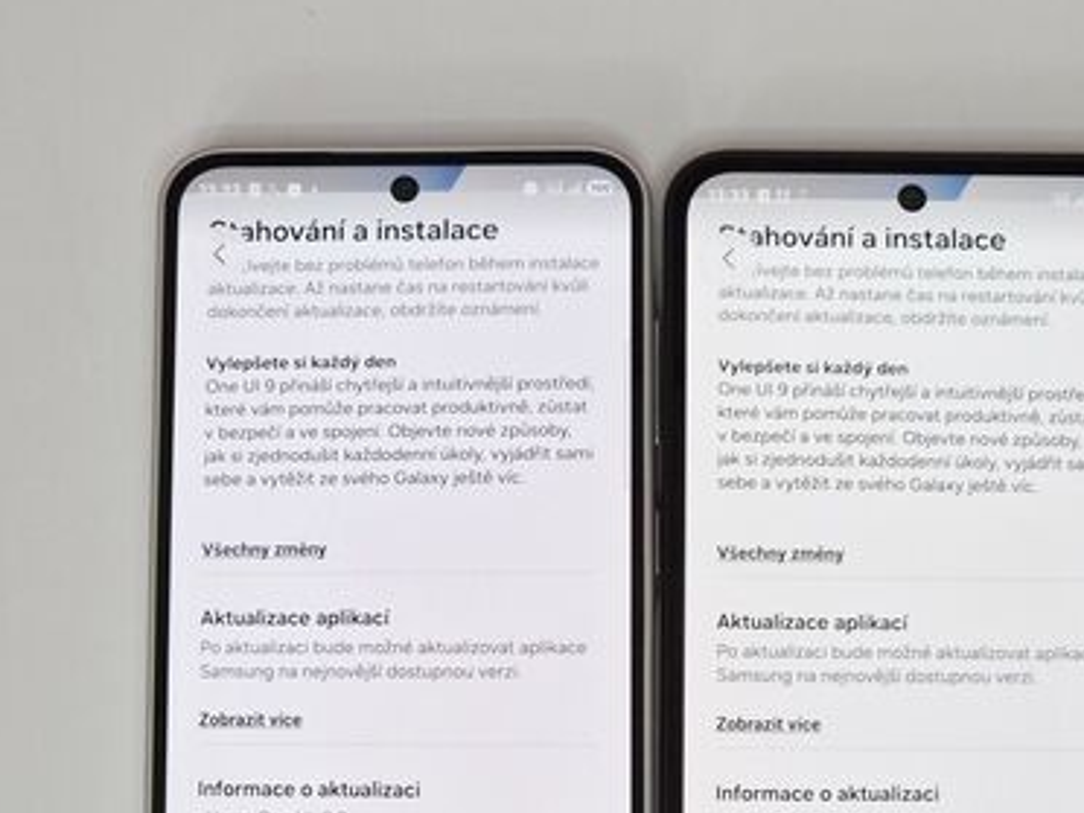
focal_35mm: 114
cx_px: 661
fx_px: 3570
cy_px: 654
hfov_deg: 17.2
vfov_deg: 12.9
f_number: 2.4
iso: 160
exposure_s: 1/120
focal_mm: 7
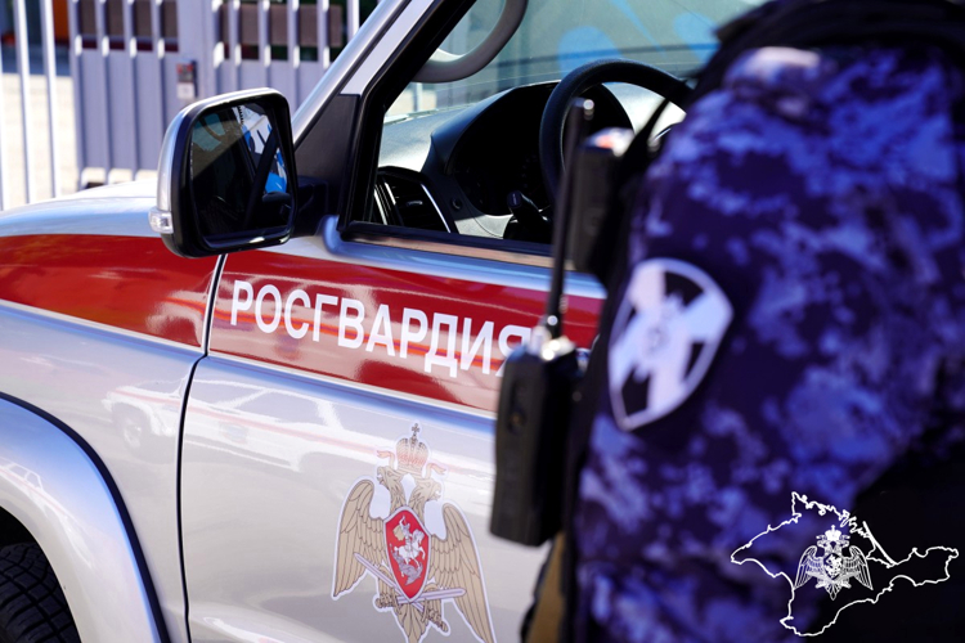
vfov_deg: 19.5
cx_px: 482
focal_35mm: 70
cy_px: 322
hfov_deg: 28.8
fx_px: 1876
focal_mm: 70
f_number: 5.6
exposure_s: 1/160
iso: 100
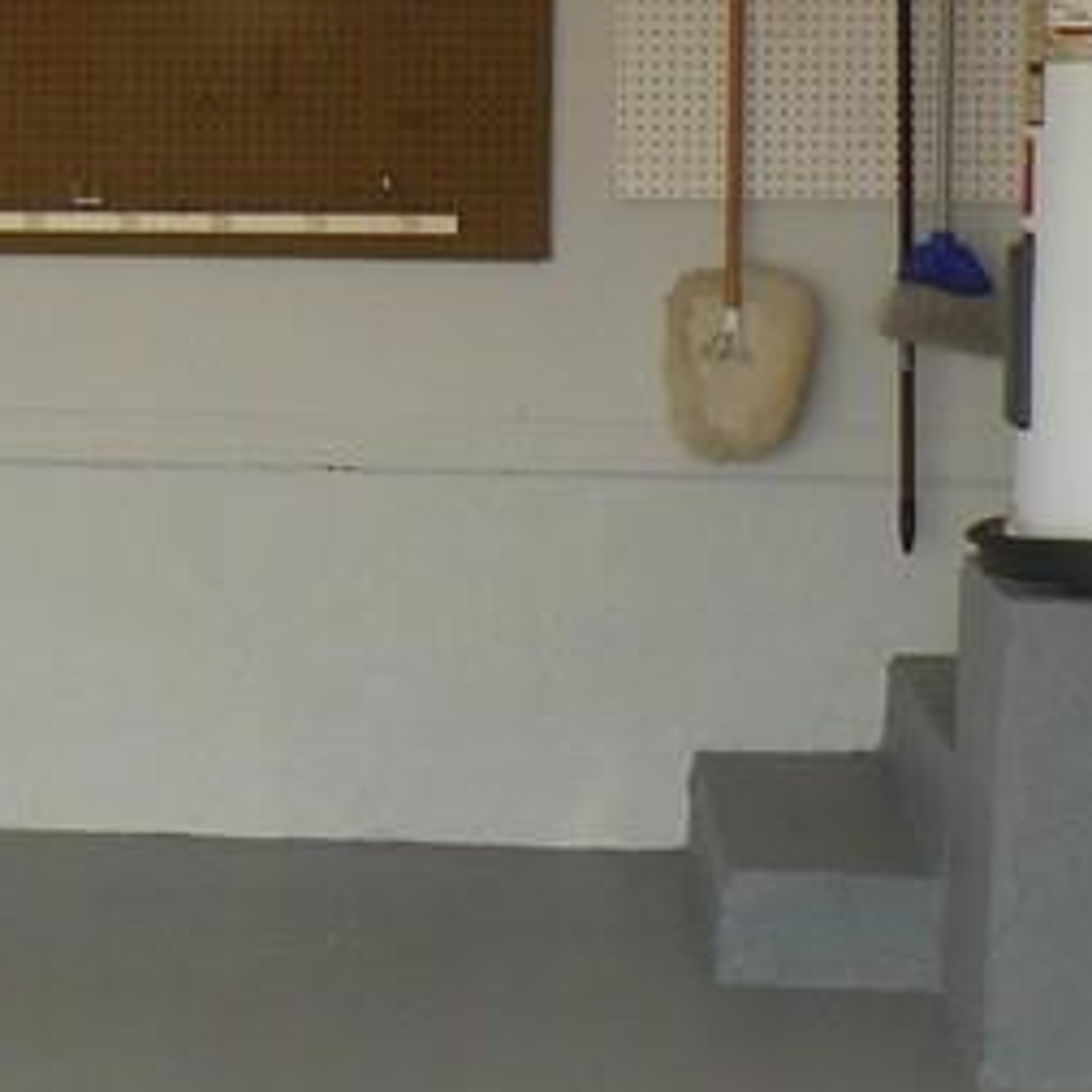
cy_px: 302
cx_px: -811
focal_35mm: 129
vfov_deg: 13.5
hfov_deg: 12.5
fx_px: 4604
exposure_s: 1/125
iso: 100
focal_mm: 6
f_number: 4
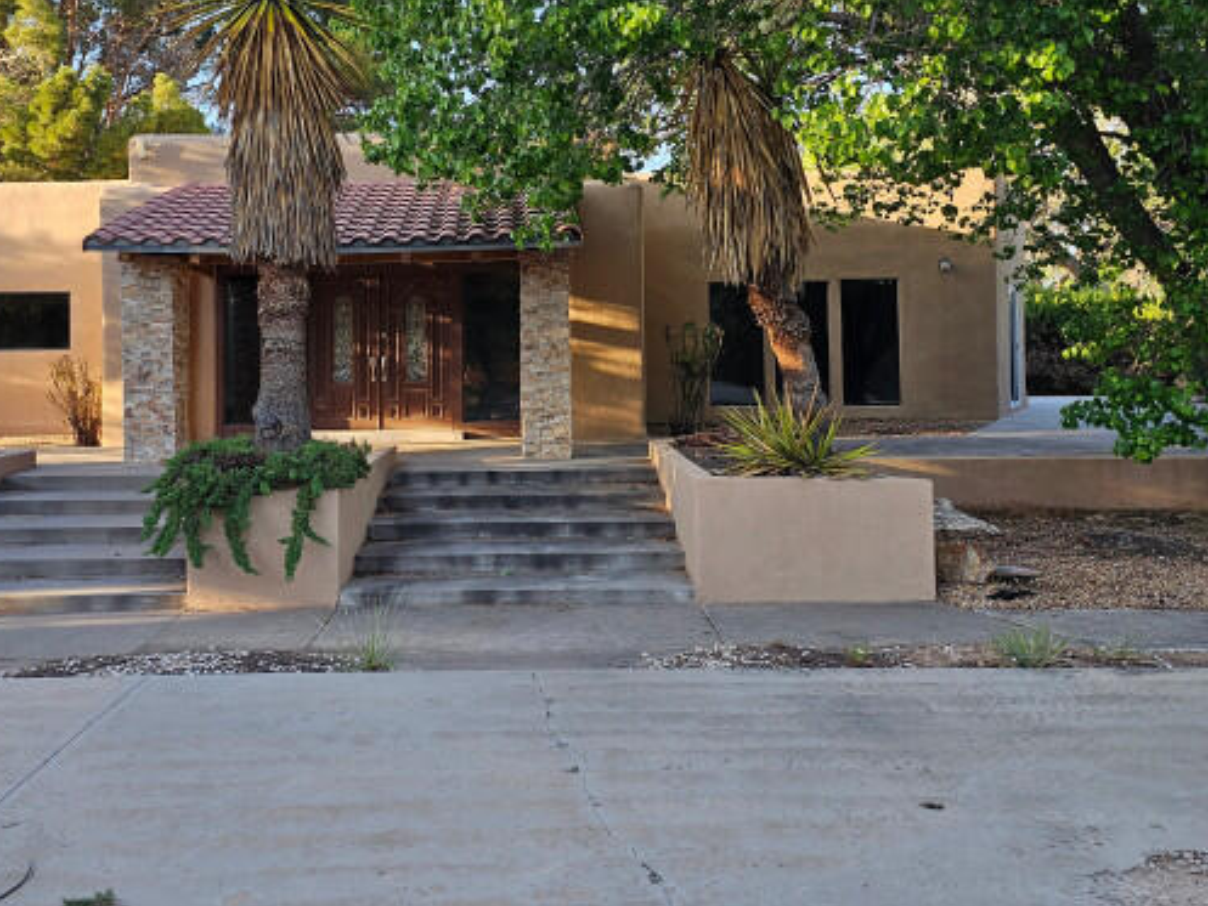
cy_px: 294
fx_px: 1292
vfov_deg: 38.2
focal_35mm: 37
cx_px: 510
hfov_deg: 49.9
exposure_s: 1/120
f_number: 1.7
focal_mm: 6.3
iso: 16
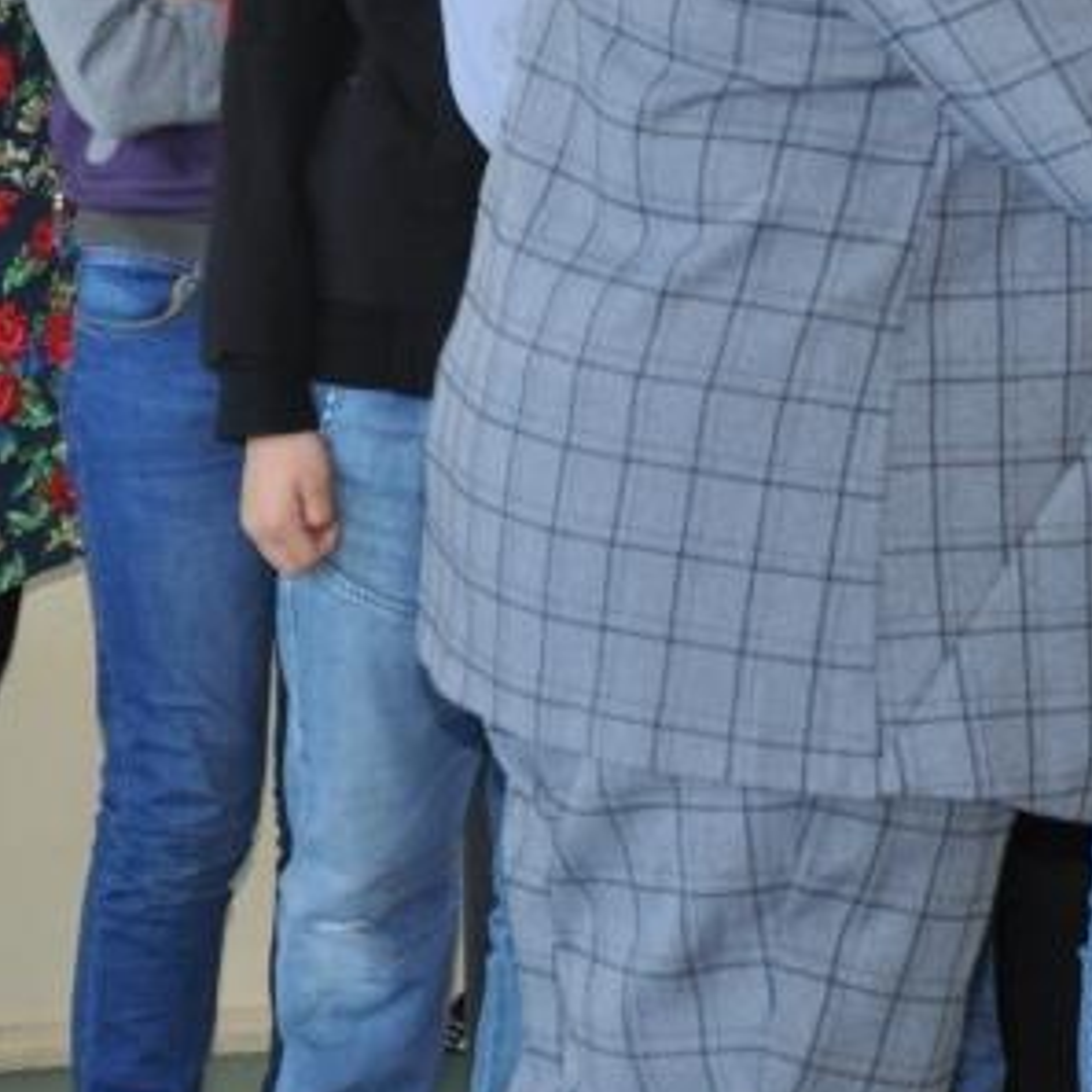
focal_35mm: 307
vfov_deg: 5.7
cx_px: 1816
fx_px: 10957
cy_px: -22
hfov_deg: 5.6
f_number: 5.3
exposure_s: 1/60
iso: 800
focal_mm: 70
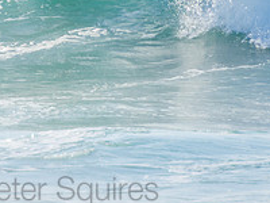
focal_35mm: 1677
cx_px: 54
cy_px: -36
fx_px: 13080
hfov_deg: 1.2
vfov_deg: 0.9
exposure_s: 1/2000
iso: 220
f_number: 5.6
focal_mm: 400
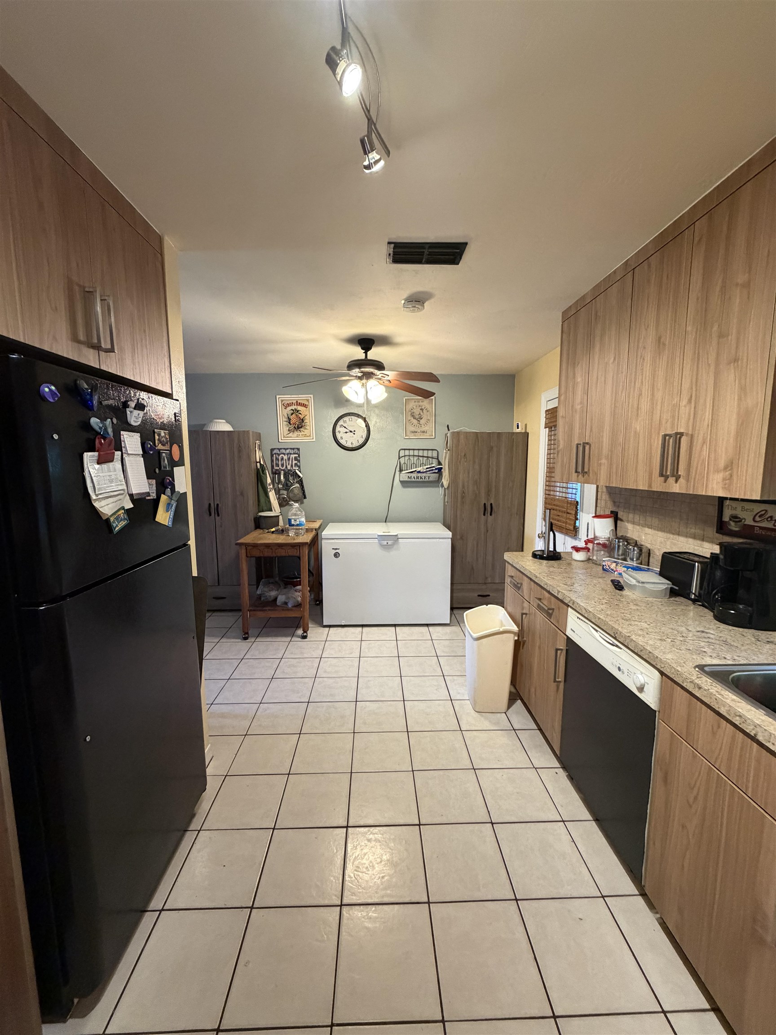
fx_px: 418
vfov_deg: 102.1
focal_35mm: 14
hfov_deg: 85.7
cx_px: 388
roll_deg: +1.0
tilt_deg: -5.4
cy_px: 518
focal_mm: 2.22
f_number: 2.2
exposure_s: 1/60
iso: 400
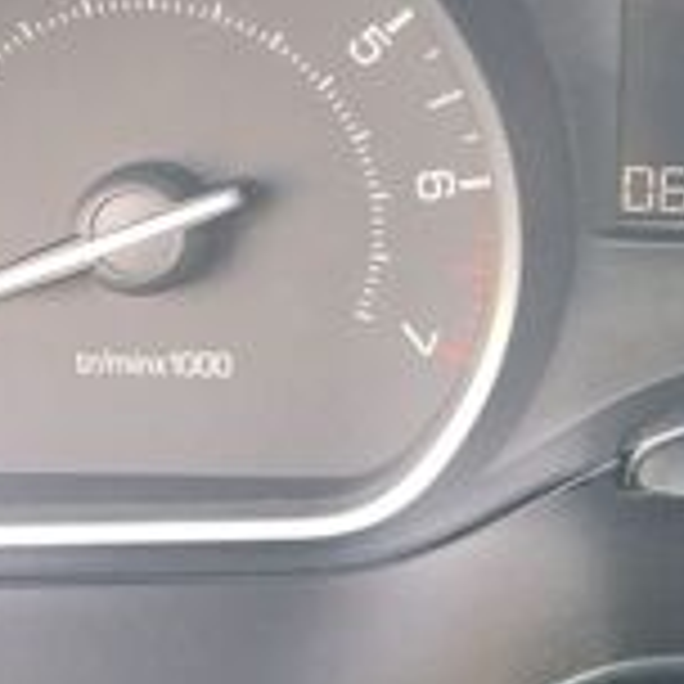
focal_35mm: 81
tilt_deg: -16.1
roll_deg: +4.8
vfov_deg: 21.4
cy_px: 288
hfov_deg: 20.4
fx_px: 1811
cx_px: 760
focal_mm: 4.15
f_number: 2.2
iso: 40
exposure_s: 1/33
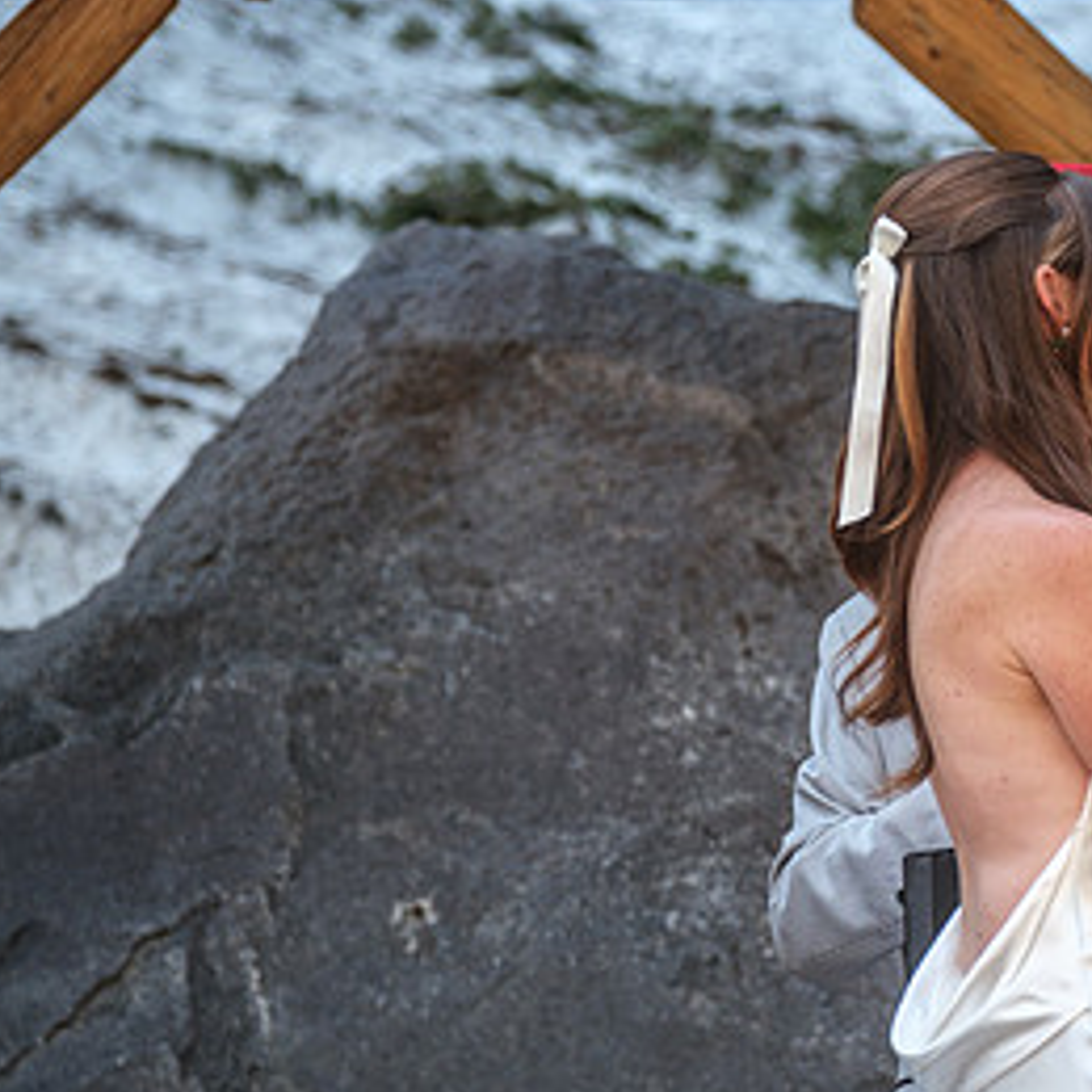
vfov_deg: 5.8
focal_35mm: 302
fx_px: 10778
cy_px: 540
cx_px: 1151
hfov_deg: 5.8
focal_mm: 106
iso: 400
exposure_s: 1/125
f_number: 3.6
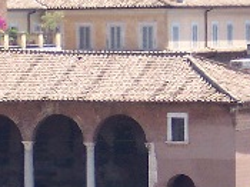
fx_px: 3767
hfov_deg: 3.8
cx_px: 106
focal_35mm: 522
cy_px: 174
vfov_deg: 2.8
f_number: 4.8
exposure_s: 1/500
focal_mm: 24
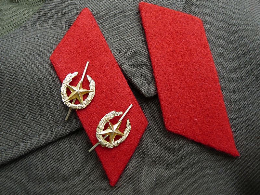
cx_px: 130
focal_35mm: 27
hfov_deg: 65.3
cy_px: 98
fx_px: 203
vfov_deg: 51.4
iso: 100
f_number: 2.8
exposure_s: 1/80
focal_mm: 4.8
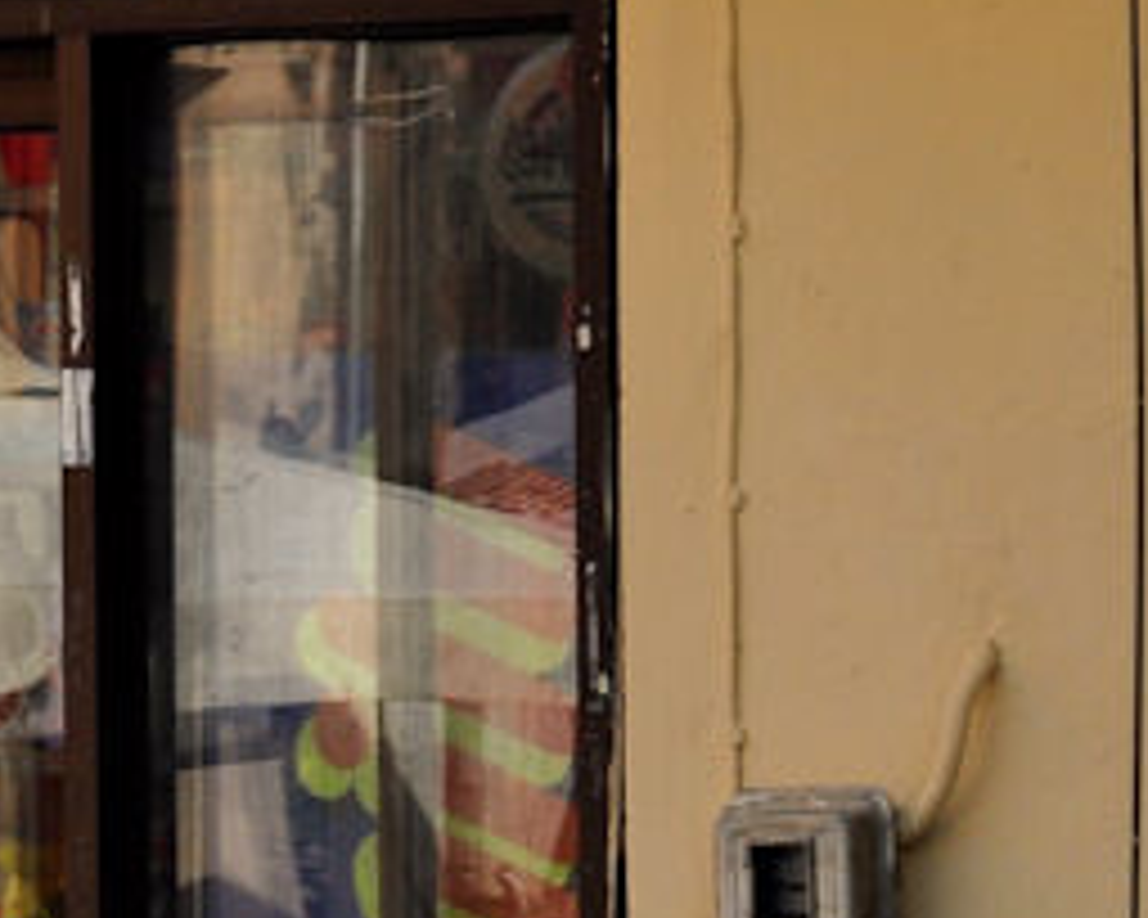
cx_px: -158
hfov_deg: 3.7
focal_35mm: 516
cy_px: 830
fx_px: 17532
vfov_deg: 3.0
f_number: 10
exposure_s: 1/200
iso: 200
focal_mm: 78
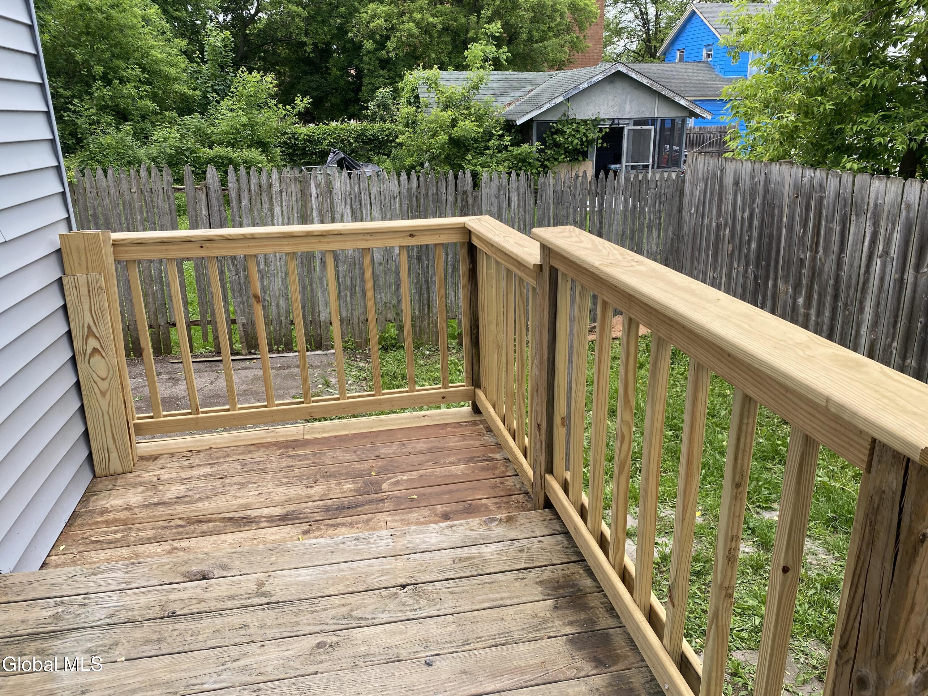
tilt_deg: -19.3
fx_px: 697
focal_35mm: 26
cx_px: 464
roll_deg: +0.9
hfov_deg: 67.3
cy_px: 348
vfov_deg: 53.1
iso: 32
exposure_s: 1/265
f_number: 1.8
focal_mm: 4.25
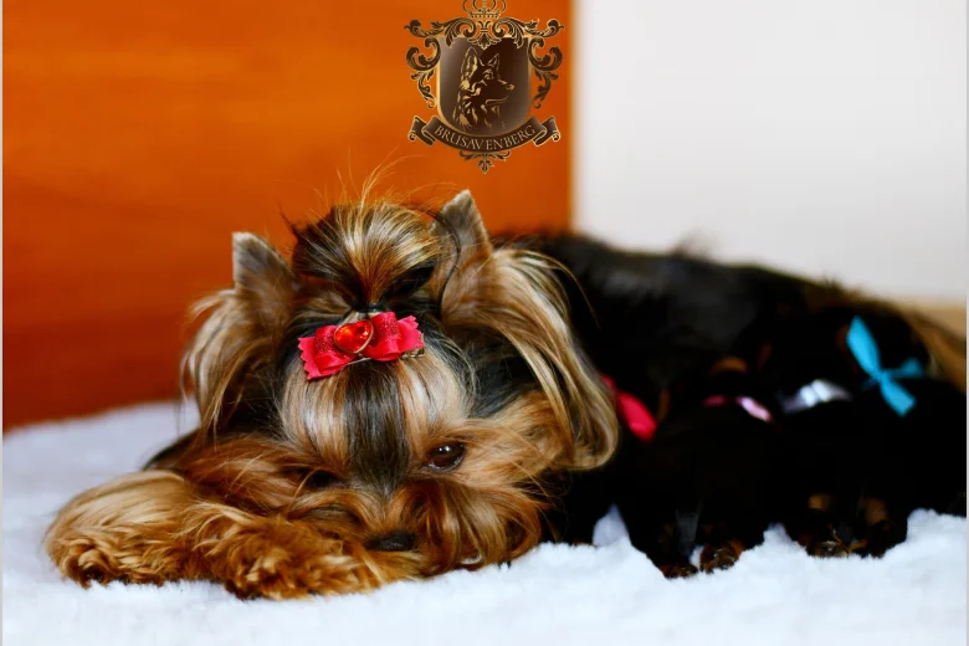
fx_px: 1346
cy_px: 323
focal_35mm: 50
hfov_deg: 39.6
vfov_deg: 27.0
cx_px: 484
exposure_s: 1/250
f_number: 1.8
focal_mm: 50
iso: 125
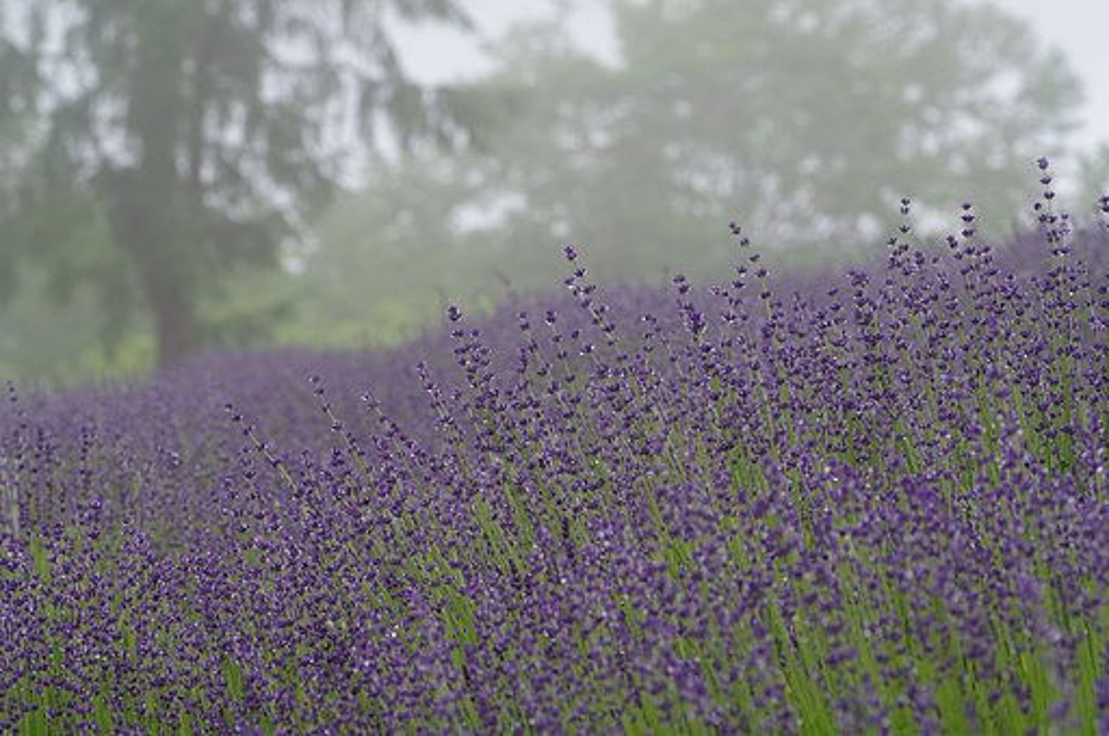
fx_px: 4153
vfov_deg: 10.1
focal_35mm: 135
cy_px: 368
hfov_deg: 15.2
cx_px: 554
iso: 400
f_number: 6.3
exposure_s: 1/160
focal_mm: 90
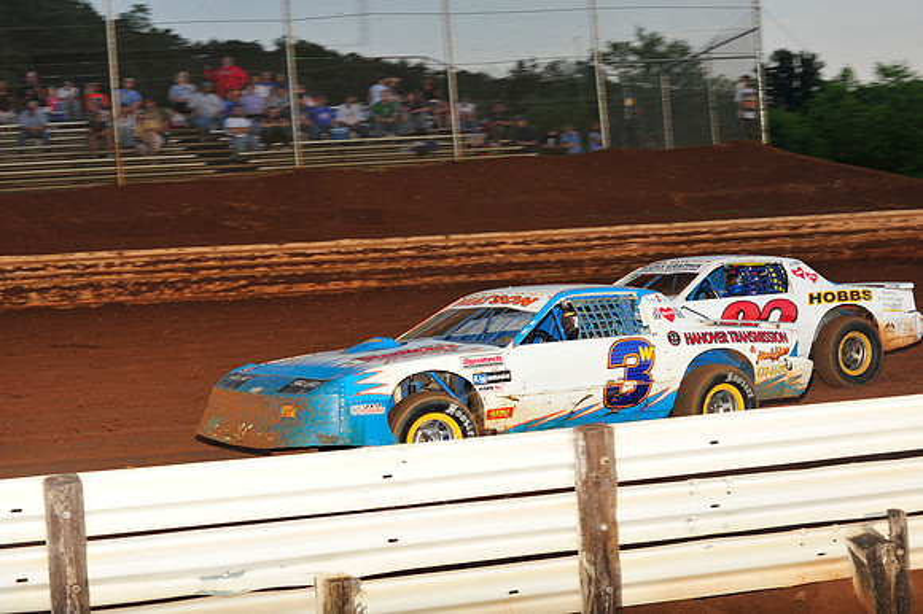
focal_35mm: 80
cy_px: 307
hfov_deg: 25.4
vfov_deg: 17.0
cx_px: 462
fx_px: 2050
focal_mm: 80
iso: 800
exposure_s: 1/320
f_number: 7.1
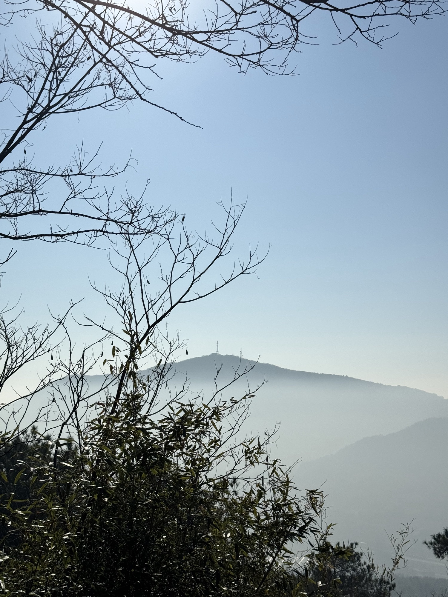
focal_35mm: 48
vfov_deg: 39.7
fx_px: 828
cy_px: 298
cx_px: 224
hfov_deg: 30.3
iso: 64
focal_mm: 6.86
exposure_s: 1/50000
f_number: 1.78
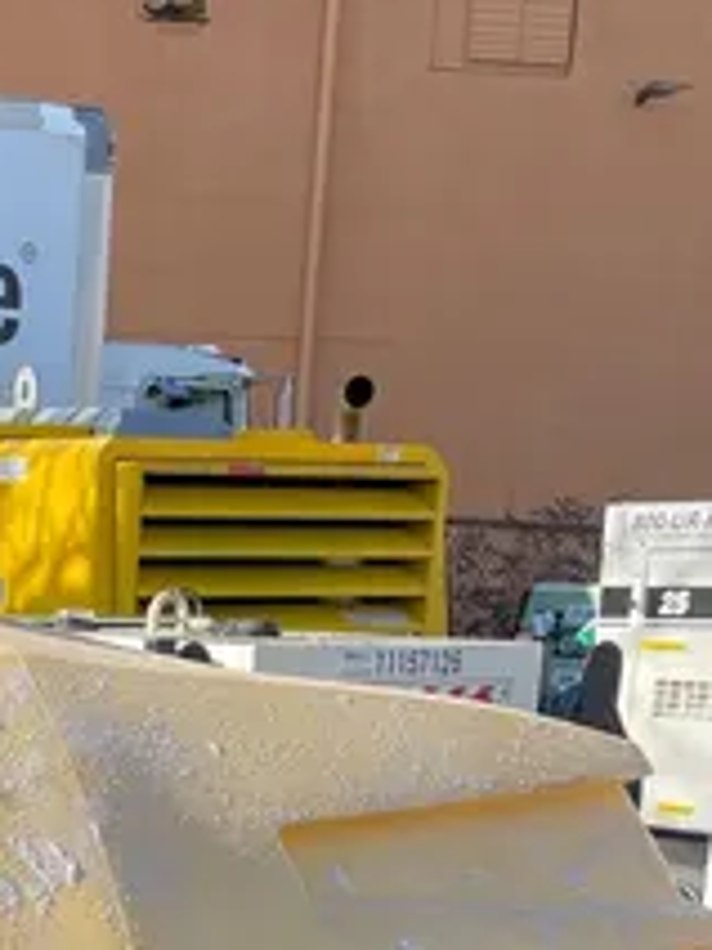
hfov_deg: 15.6
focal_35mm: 90
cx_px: -206
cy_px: 1450
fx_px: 2468
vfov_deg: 19.0
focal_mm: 4.2
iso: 50
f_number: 1.6
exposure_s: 1/1949
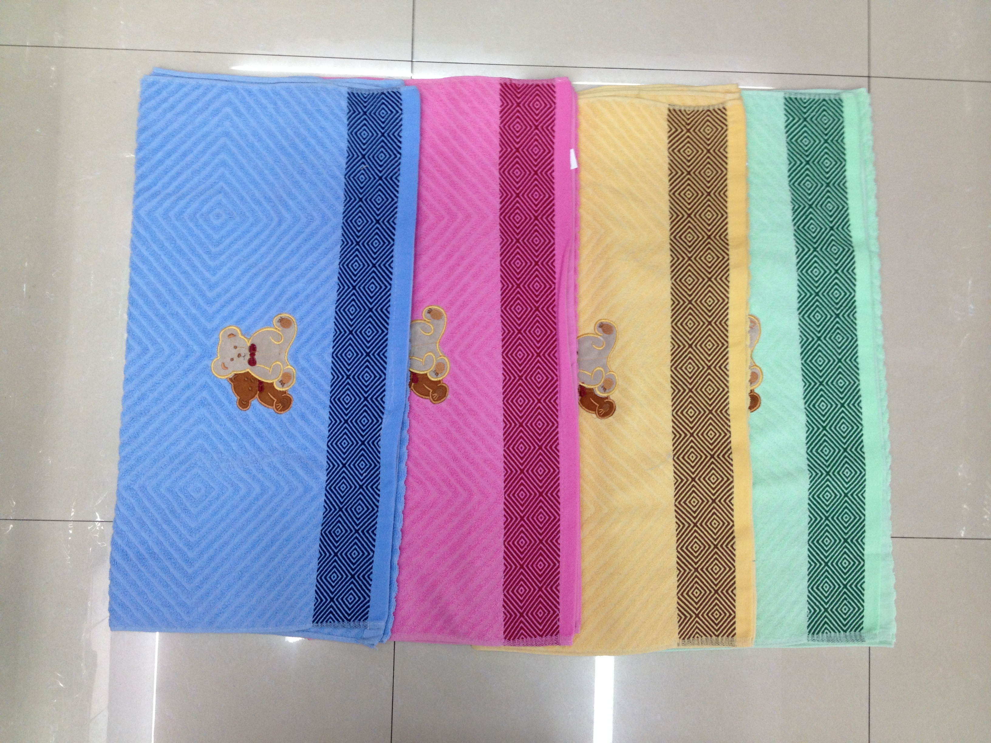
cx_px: 496
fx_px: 1002
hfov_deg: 52.6
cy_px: 372
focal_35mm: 35
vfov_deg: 40.7
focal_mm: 4.28
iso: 64
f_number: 2.4
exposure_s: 1/20
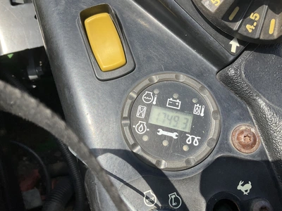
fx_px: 236
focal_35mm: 29
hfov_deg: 61.7
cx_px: 141
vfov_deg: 48.2
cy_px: 106
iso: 25
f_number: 1.8
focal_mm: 3
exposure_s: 1/1490
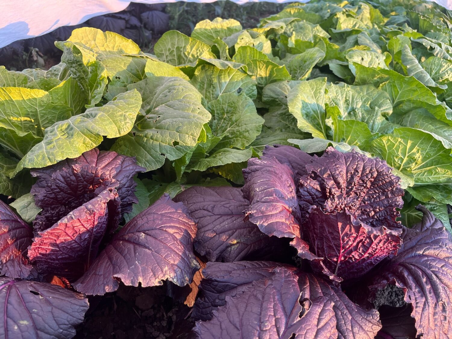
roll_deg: -2.7
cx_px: 226
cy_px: 170
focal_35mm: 26
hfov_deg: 67.3
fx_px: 339
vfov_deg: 53.1
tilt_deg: -31.7
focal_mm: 5.1
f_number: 1.6
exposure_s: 1/121
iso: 80
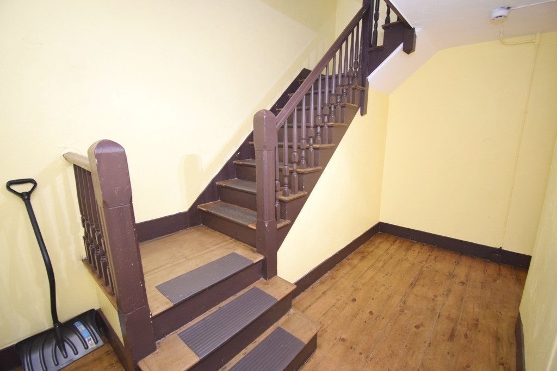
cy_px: 186
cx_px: 278
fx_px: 232
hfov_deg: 100.4
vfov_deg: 77.3
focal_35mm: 15
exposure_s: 1/60
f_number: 4.5
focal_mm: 10
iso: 1600
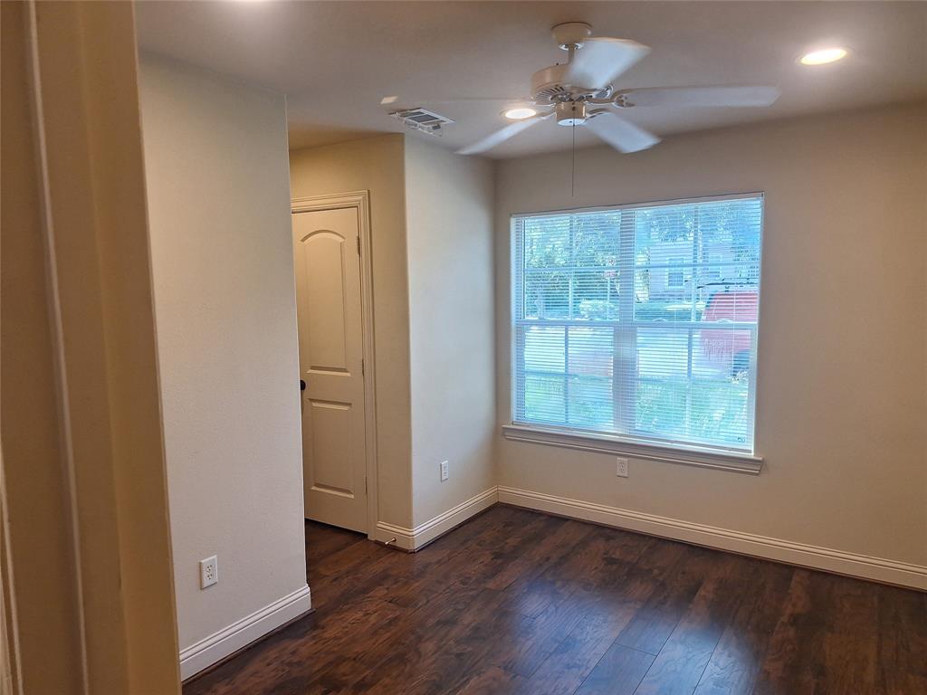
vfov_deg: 58.9
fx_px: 616
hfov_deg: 73.9
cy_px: 348
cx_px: 464
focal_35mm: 23
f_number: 1.8
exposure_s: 1/120
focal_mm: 5.54
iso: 50
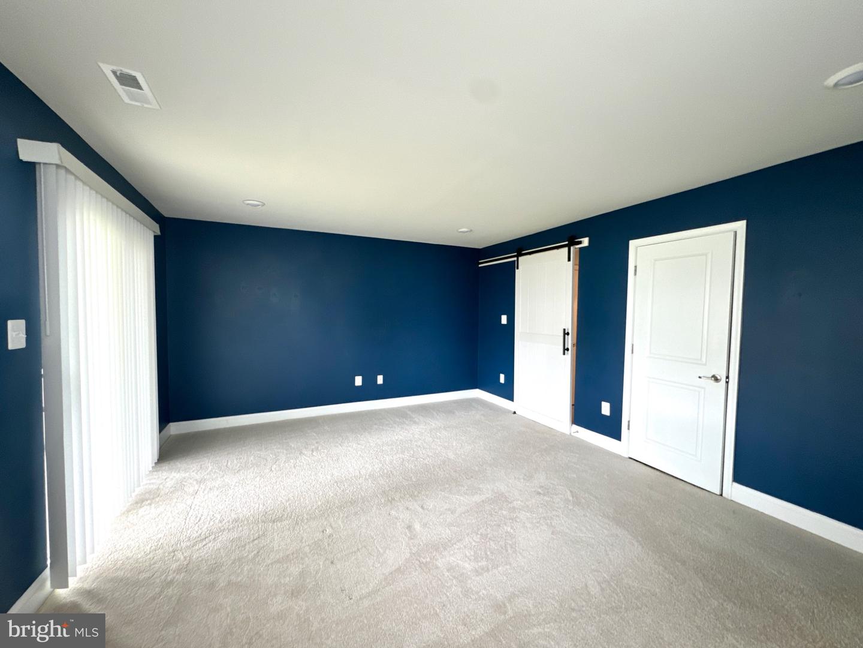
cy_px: 324
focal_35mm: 14
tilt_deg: -2.6
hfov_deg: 102.1
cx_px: 432
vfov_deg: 85.7
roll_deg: -0.3
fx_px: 349
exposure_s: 1/84
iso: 320
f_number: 2.2
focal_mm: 2.22
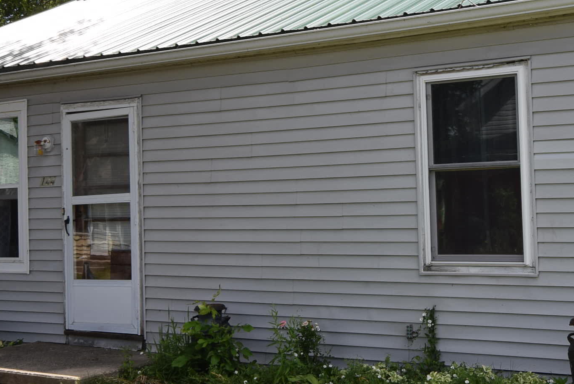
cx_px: 371
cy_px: 155
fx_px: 1053
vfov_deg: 20.6
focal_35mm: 66
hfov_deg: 30.3
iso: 220
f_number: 8
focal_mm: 20
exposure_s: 1/250
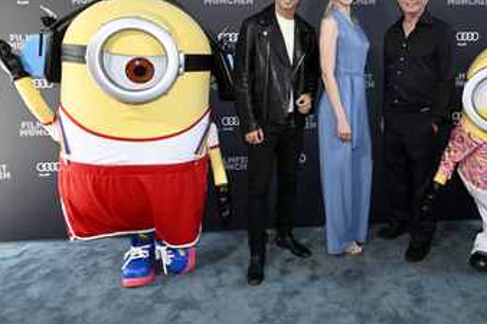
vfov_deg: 40.6
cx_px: 319
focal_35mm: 32
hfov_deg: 57.6
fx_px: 433
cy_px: 111
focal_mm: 24
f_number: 6.3
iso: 1600
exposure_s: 1/160
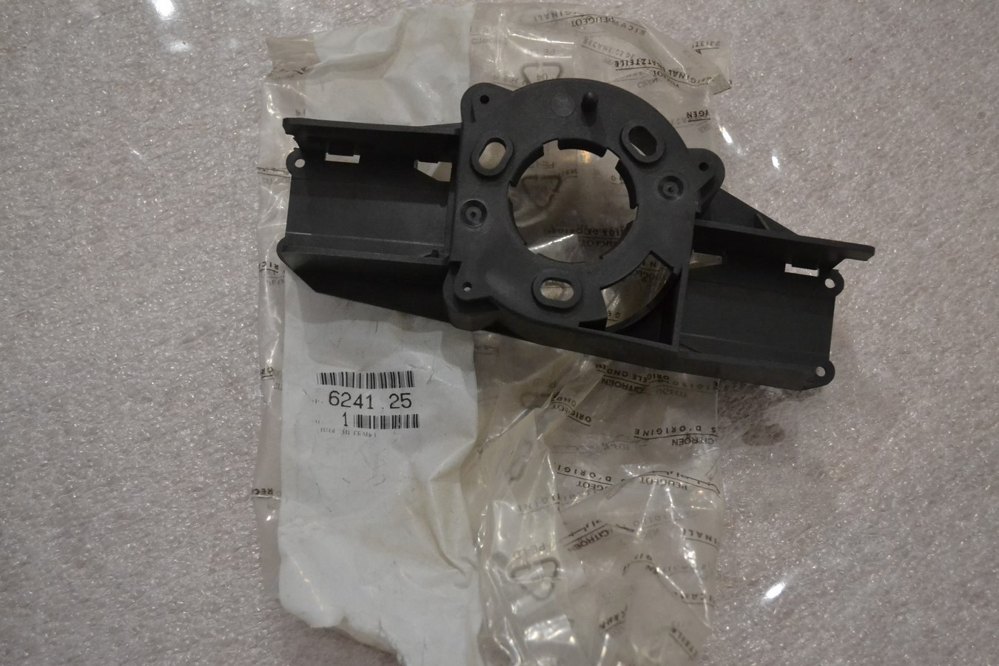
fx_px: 1332
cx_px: 500
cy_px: 333
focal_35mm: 48
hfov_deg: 41.1
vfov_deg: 28.1
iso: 3200
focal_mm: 32
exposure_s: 1/30
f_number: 4.8
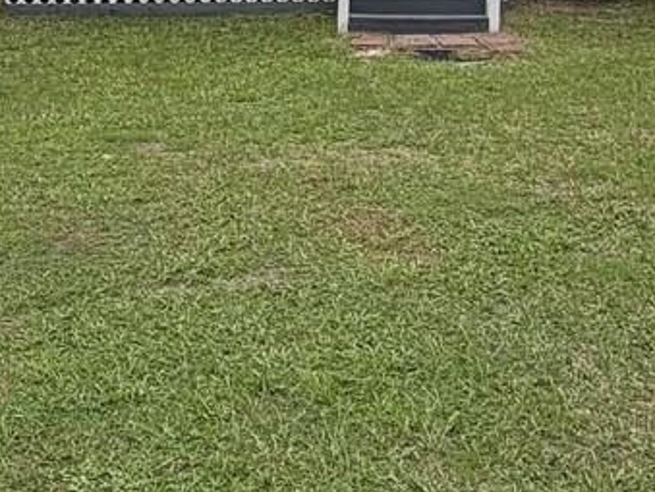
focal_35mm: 66
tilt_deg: -2.9
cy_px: -73
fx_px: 1250
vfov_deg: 21.0
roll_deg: +0.4
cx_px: 290
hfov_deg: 29.3
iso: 32
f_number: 2.2
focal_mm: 2.22
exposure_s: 1/770
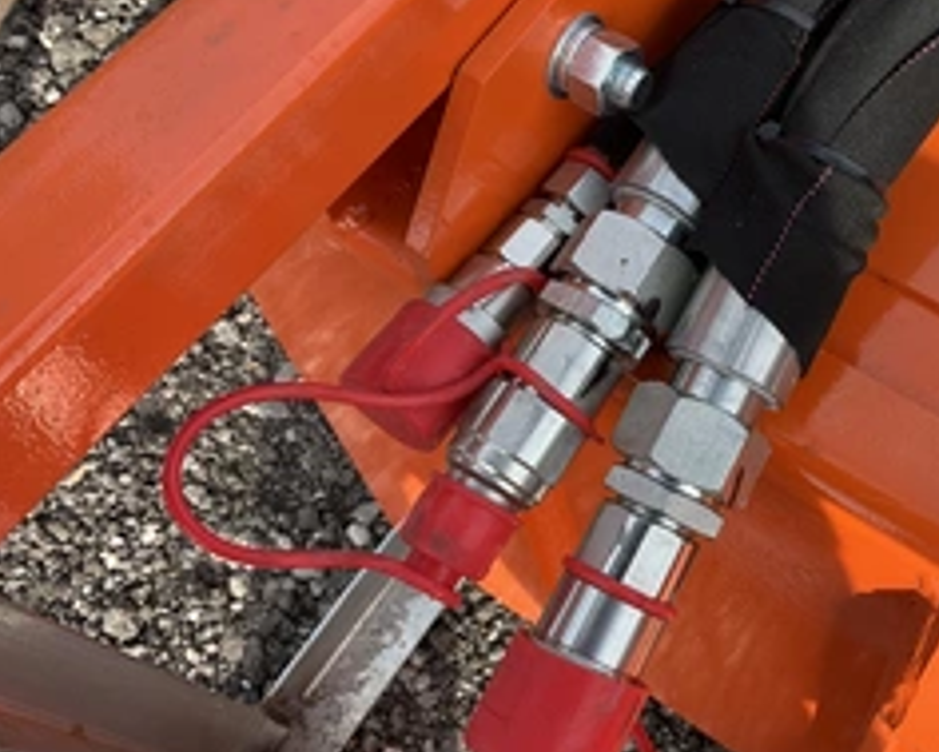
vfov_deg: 31.4
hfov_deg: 37.3
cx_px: 756
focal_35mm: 48
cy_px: 314
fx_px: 1335
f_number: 1.8
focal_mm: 3
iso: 25
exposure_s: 1/504
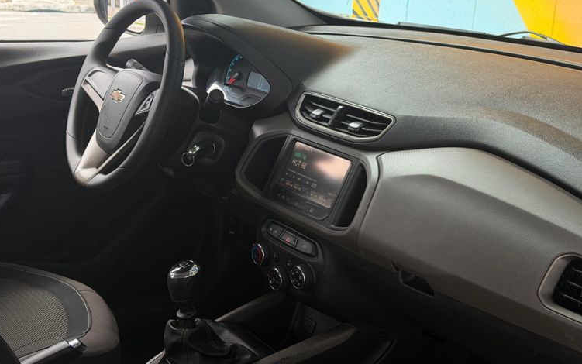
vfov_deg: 24.9
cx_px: 292
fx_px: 825
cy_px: 191
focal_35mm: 52
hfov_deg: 38.9
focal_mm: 6.76
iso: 64
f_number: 1.78
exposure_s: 1/215
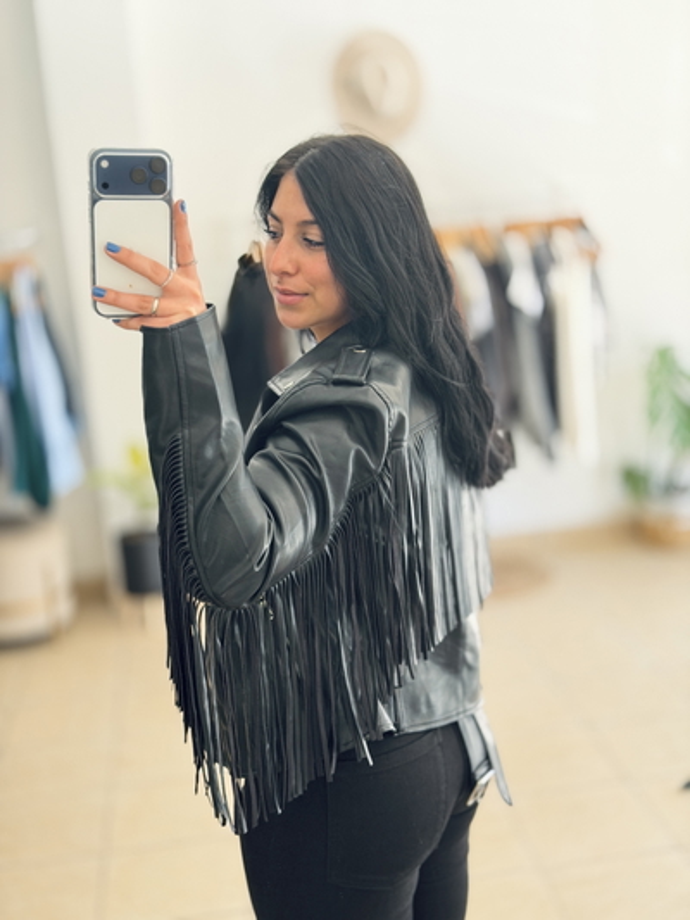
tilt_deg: -11.2
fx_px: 1275
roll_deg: +5.1
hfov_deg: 30.3
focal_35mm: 48
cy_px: 460
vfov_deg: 39.6
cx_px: 345
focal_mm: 6.76
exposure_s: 1/121
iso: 200
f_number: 1.78
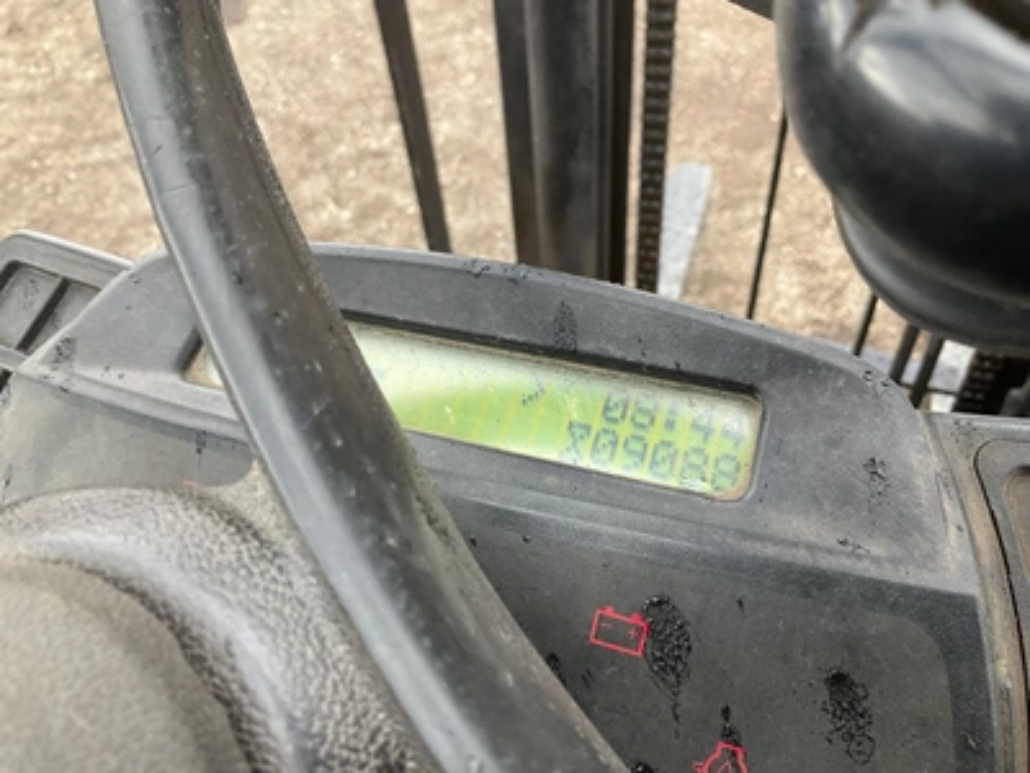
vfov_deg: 48.2
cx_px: 515
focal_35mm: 29
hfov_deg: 61.7
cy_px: 386
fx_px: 863
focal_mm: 3
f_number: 1.8
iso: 50
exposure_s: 1/122
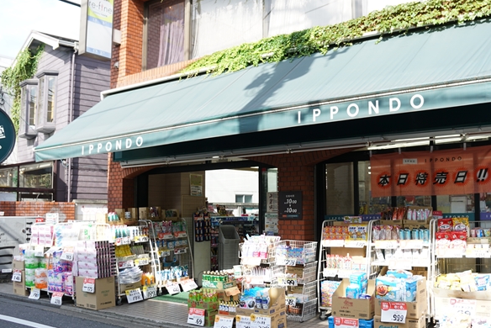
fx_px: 505
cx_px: 302
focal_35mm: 37
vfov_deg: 36.0
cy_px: 178
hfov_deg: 51.4
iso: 100
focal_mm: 18
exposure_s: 1/320
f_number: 4
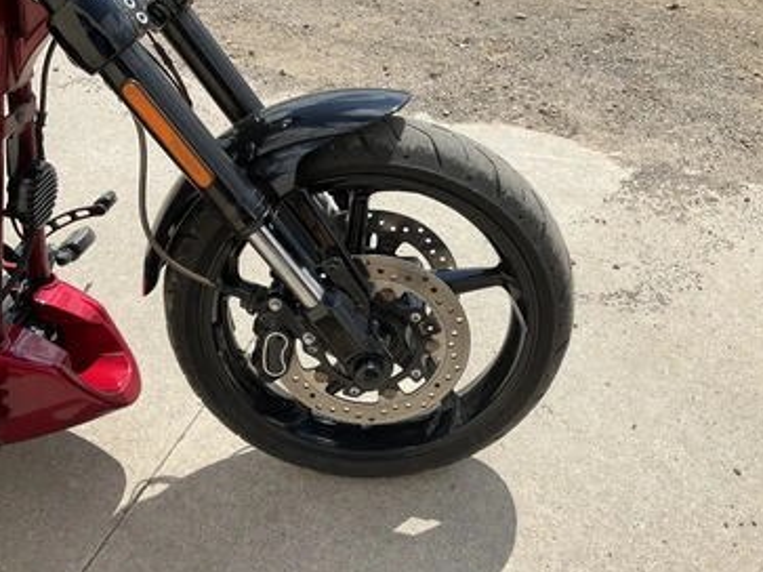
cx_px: 385
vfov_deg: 44.1
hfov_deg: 56.8
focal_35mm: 32
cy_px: 303
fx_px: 705
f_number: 1.8
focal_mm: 3
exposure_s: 1/2227
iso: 25
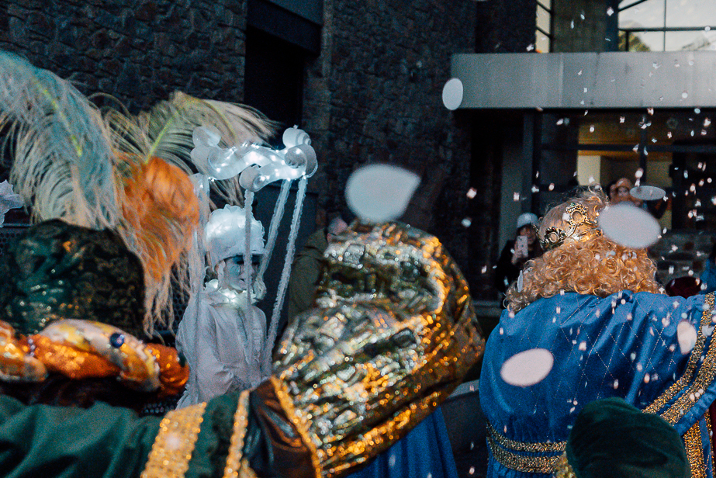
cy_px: 239
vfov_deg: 20.9
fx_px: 1293
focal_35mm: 65
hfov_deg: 29.7
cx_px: 641
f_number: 2.8
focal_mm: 24
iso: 3200
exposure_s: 1/200
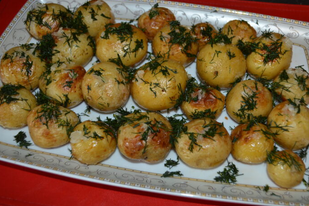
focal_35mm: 43
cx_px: 156
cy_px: 104
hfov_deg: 45.4
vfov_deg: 31.2
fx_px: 369
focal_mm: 28
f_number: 4.5
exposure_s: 1/60
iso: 400
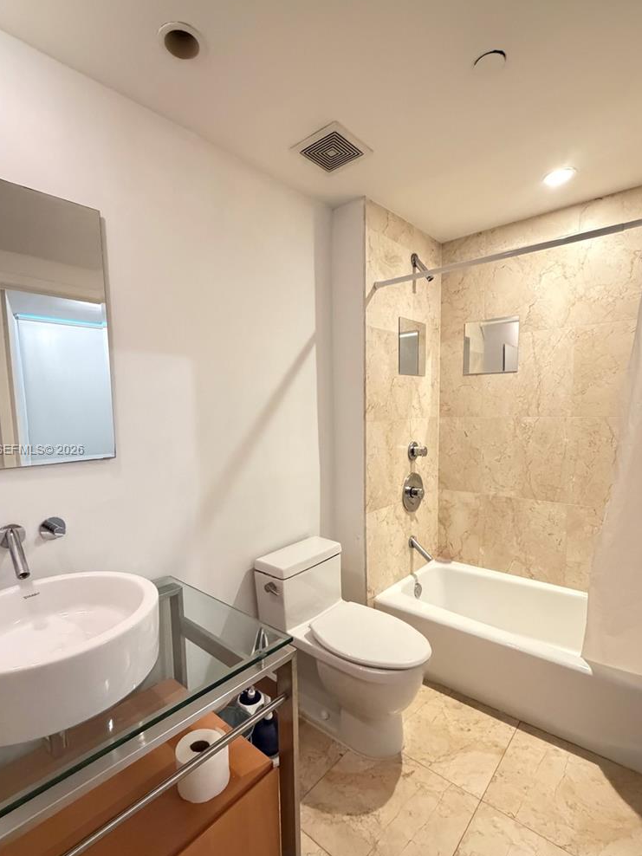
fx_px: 420
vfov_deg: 90.9
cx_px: 313
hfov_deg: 74.7
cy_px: 451
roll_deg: +1.6
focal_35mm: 17
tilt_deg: -5.5
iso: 1250
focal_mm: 2.22
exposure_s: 1/40
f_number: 2.2
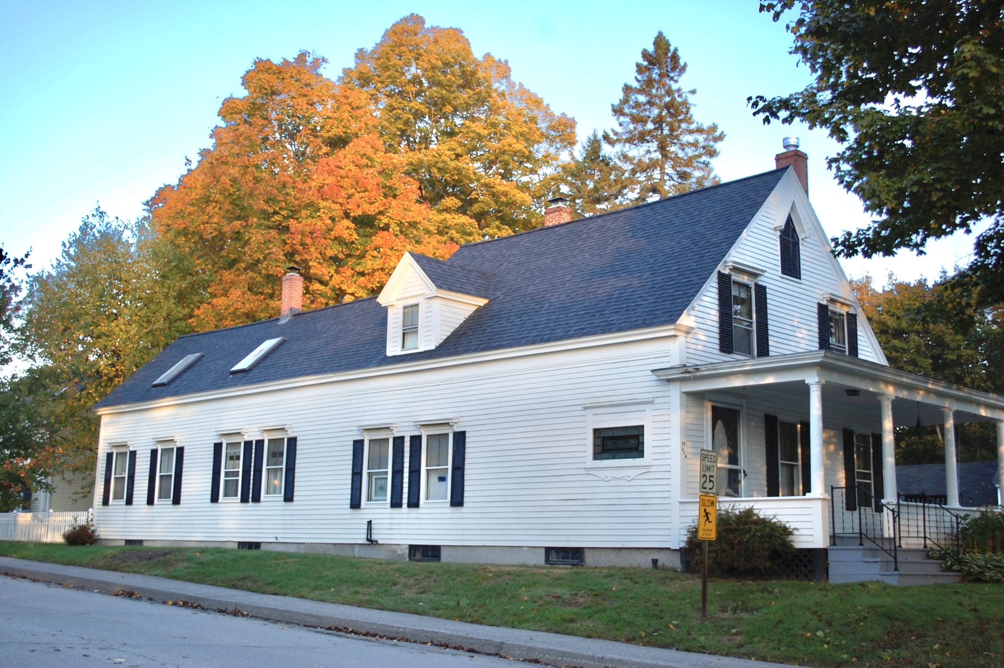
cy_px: 334
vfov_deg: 31.8
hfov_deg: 46.4
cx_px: 502
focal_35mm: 42
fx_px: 1170
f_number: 5
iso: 200
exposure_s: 1/100
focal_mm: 28
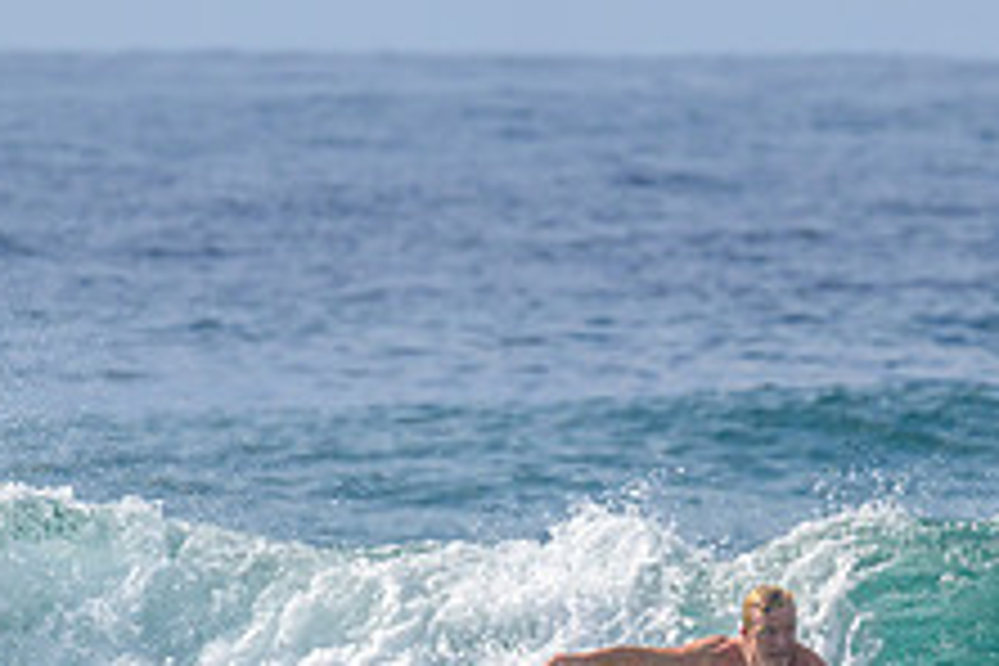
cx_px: 846
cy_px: 727
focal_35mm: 1382
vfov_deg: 1.0
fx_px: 38348
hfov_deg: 1.5
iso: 640
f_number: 10
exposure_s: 1/2000
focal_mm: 530
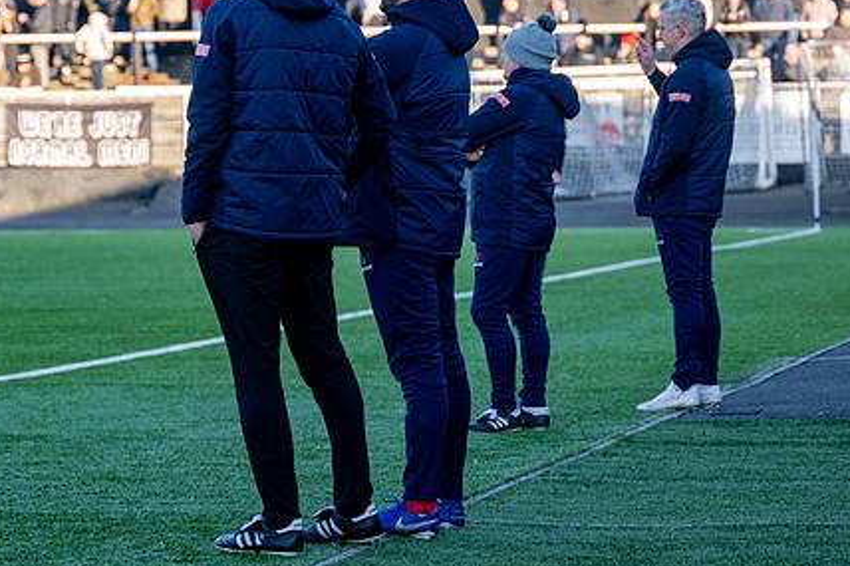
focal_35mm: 199
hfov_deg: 10.3
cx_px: 425
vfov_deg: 6.9
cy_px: 230
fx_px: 4697
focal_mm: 98
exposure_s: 1/640
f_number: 4
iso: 400
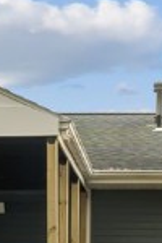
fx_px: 830
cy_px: 332
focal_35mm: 123
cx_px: 185
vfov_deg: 15.7
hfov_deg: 11.0
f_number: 10
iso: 400
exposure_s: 1/50
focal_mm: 16
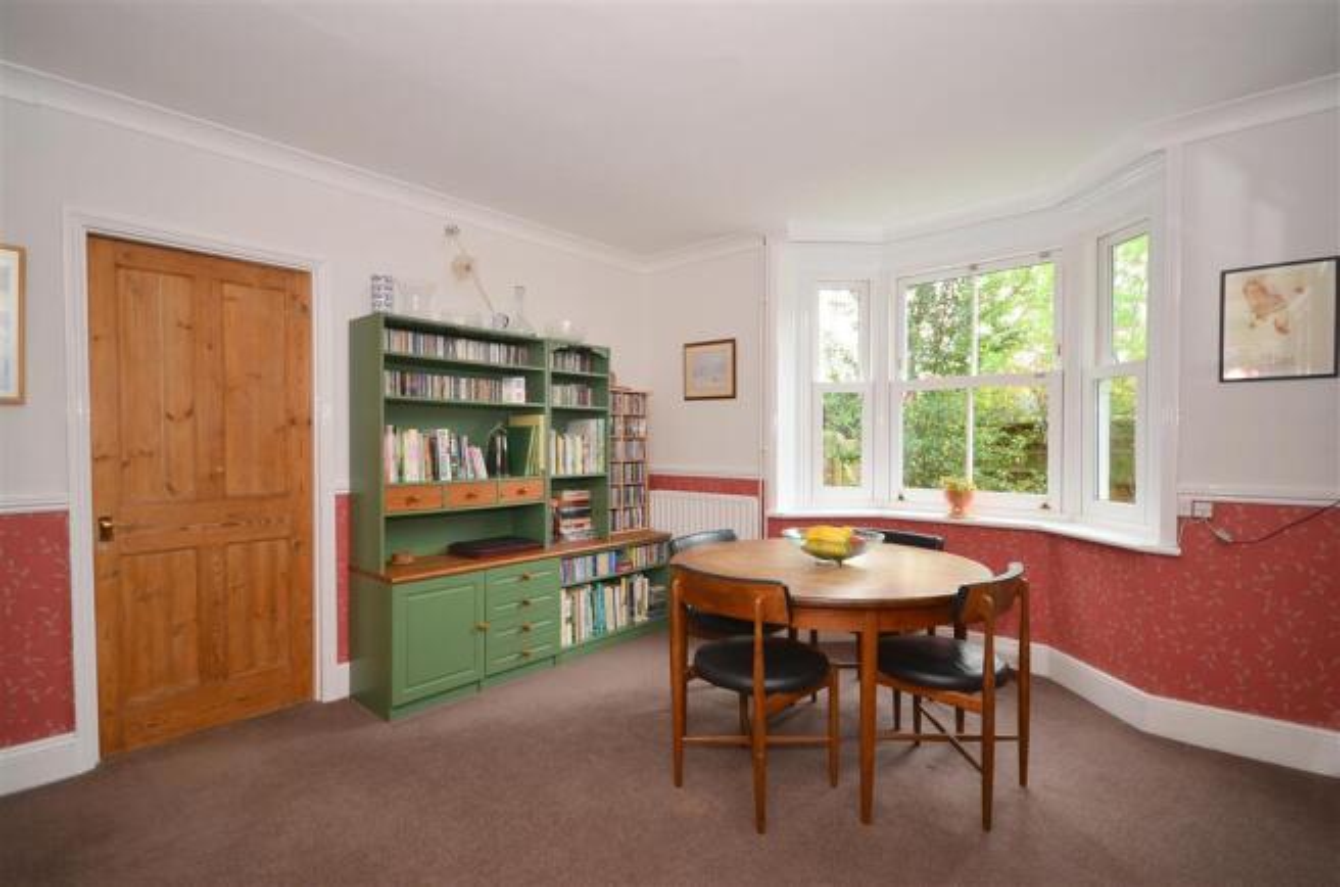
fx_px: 641
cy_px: 444
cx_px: 670
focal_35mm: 17
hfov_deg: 92.6
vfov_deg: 69.4
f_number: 5
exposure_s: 1/30
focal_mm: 11.5
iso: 200
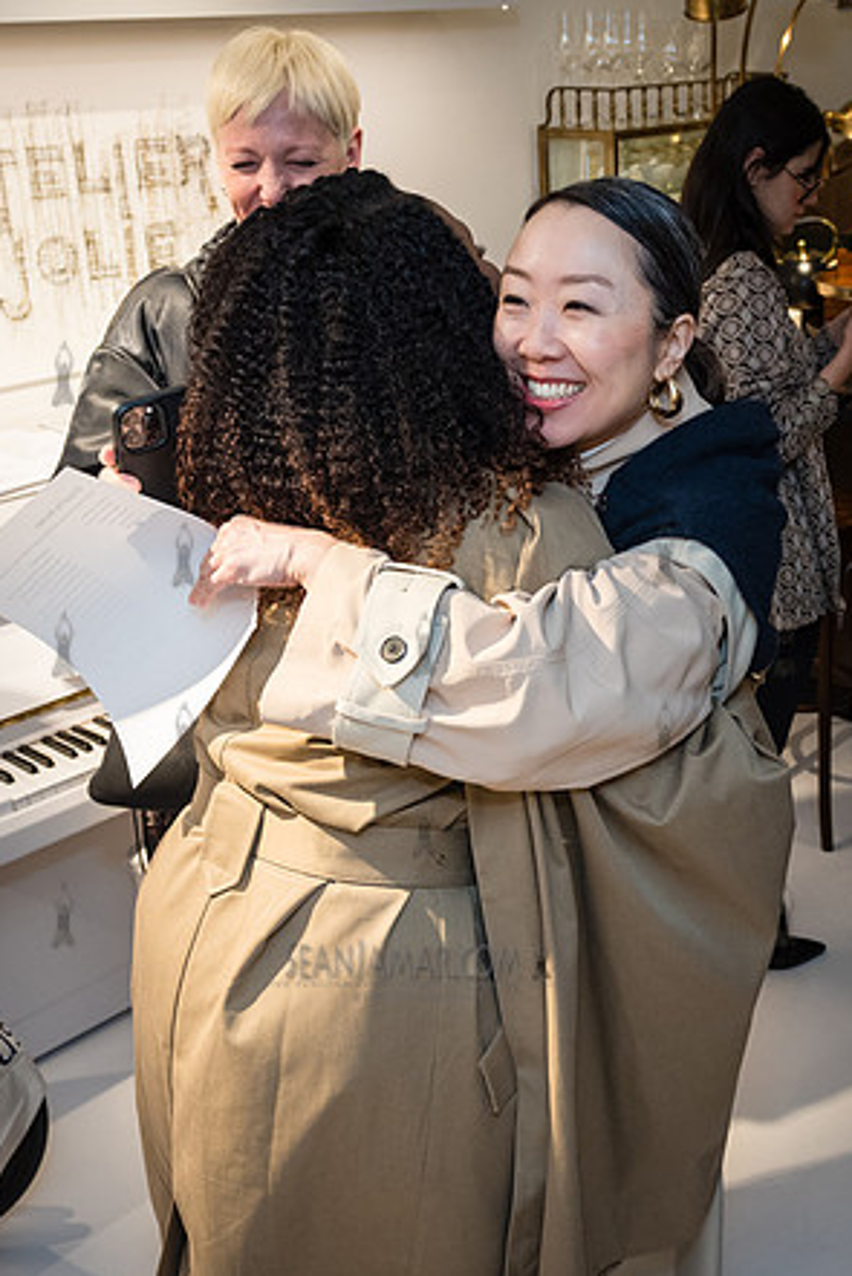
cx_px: 629
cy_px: 652
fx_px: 1490
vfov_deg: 46.4
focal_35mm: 42
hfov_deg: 31.4
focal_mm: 24
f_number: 4
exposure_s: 1/200
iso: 1600
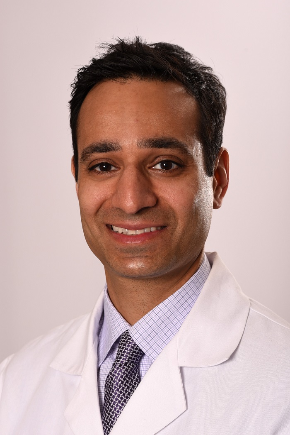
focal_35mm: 85
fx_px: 1026
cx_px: 145
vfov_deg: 23.9
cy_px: 218
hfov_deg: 16.1
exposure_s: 1/200
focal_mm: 85
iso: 100
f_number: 9
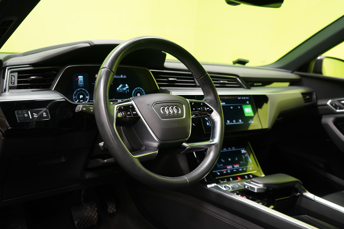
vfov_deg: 41.1
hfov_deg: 58.7
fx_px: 306
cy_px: 114
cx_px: 172
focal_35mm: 32
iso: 1250
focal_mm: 32
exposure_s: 1/20
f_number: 5
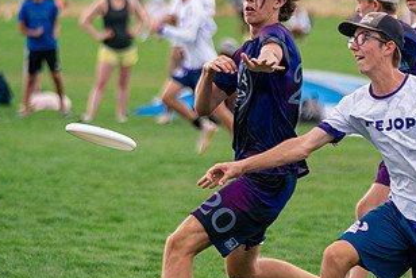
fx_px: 4129
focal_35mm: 357
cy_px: 137
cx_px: 432
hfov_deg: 5.8
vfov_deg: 3.9
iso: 800
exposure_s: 1/3200
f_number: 2.8
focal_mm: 135
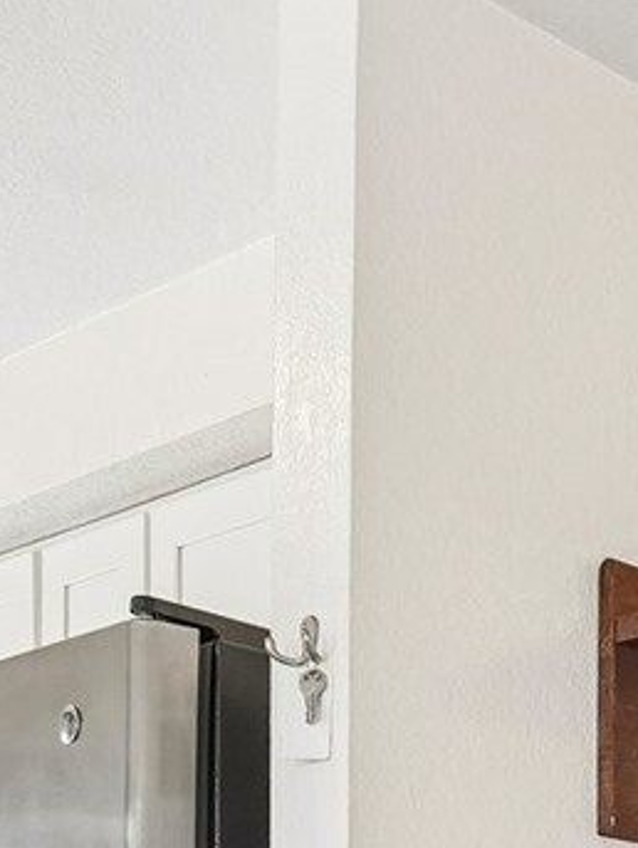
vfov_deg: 21.8
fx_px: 1864
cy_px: 1237
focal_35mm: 76
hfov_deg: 16.4
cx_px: 1139
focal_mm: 16
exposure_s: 1/50
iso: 1600
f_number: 8
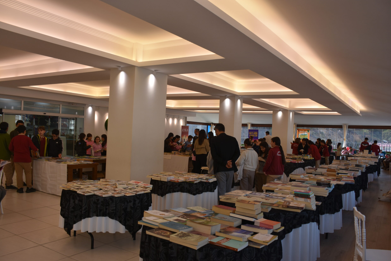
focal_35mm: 28
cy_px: 135
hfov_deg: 65.5
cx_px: 200
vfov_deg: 46.4
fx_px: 304
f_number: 5.6
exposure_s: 1/125
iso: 200
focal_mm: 18
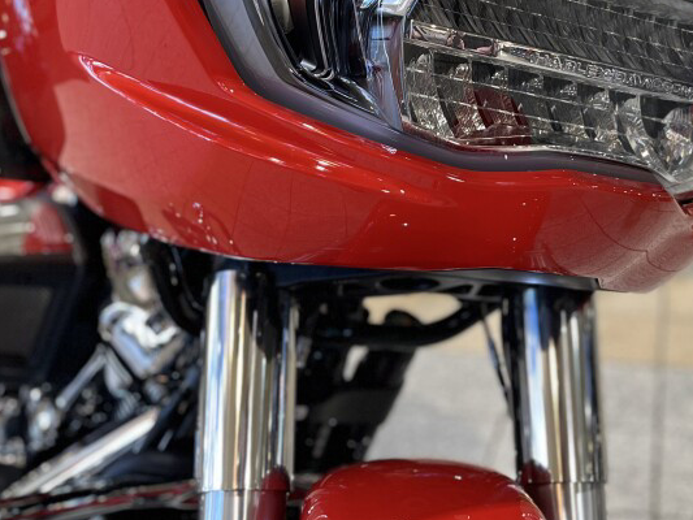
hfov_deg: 36.6
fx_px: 1041
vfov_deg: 27.4
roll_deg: +0.9
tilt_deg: -9.9
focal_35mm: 52
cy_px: 99
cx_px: 439
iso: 125
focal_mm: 5.1
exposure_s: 1/60
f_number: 1.6
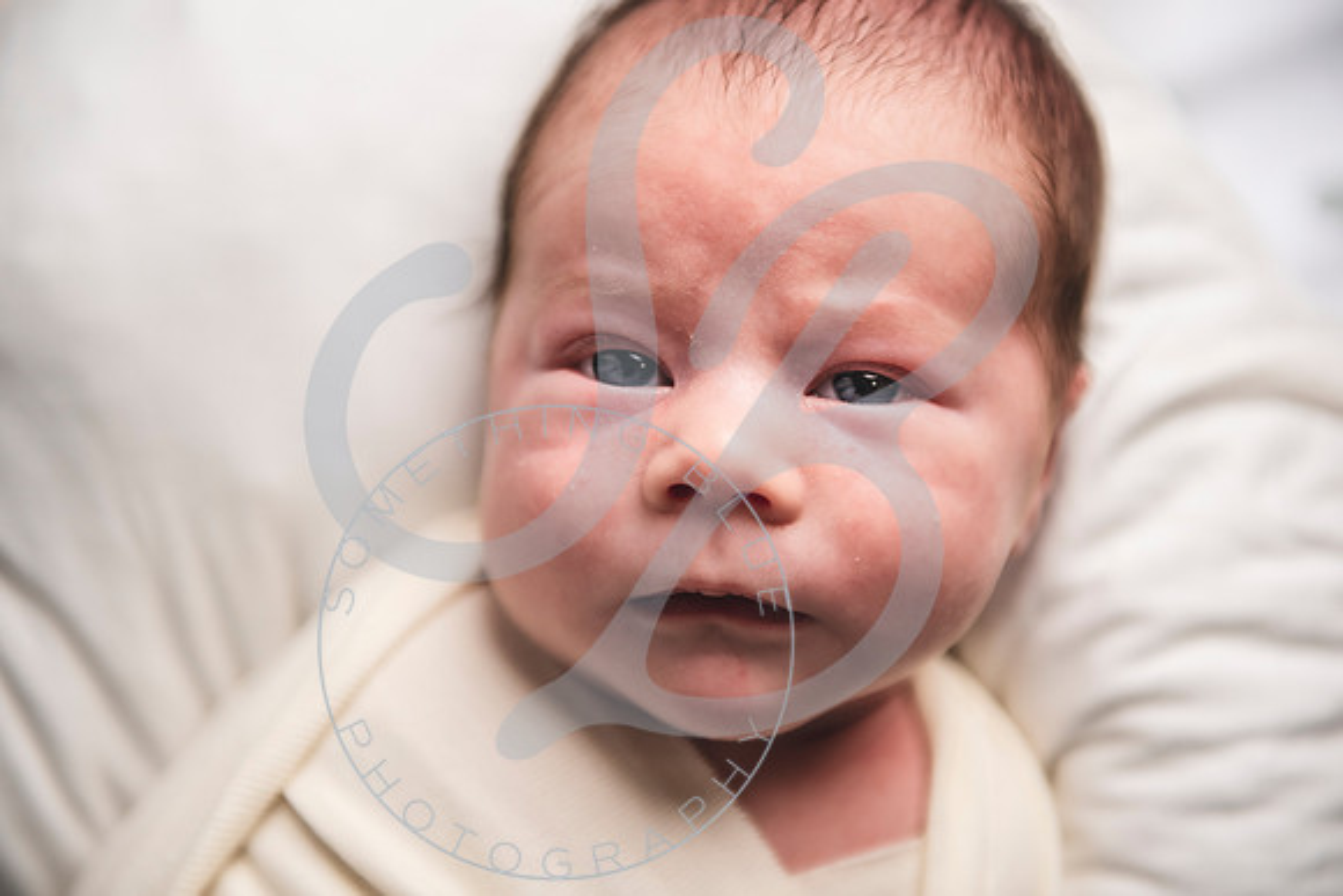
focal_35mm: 70
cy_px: 448
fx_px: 2612
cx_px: 672
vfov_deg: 19.5
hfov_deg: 28.8
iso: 400
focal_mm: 70
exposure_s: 1/160
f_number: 2.8
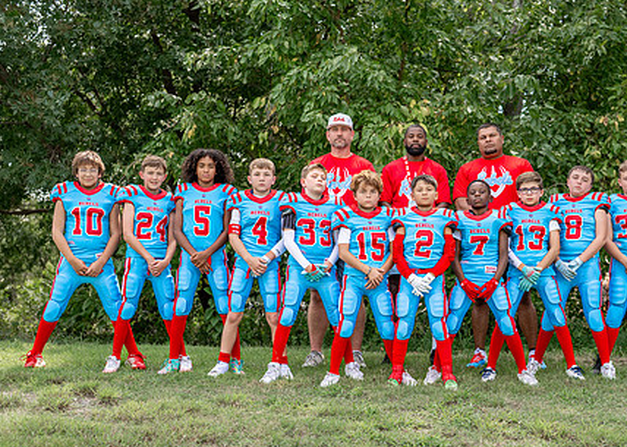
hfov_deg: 26.0
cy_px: 250
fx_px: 1352
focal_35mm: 76
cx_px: 416
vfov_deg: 18.8
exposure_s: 1/1000
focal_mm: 50
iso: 100
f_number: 2.5
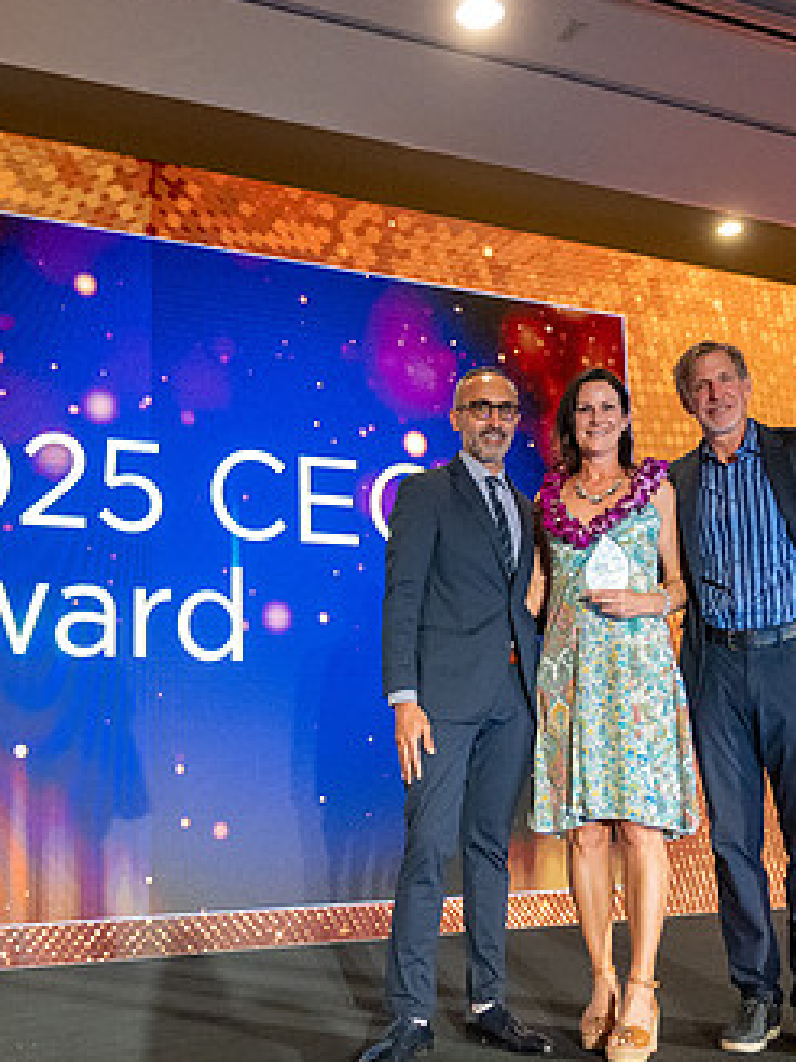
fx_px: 1380
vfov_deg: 42.0
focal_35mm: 45
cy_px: 576
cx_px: 353
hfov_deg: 32.2
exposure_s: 1/200
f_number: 4
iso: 6400
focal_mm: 26.5
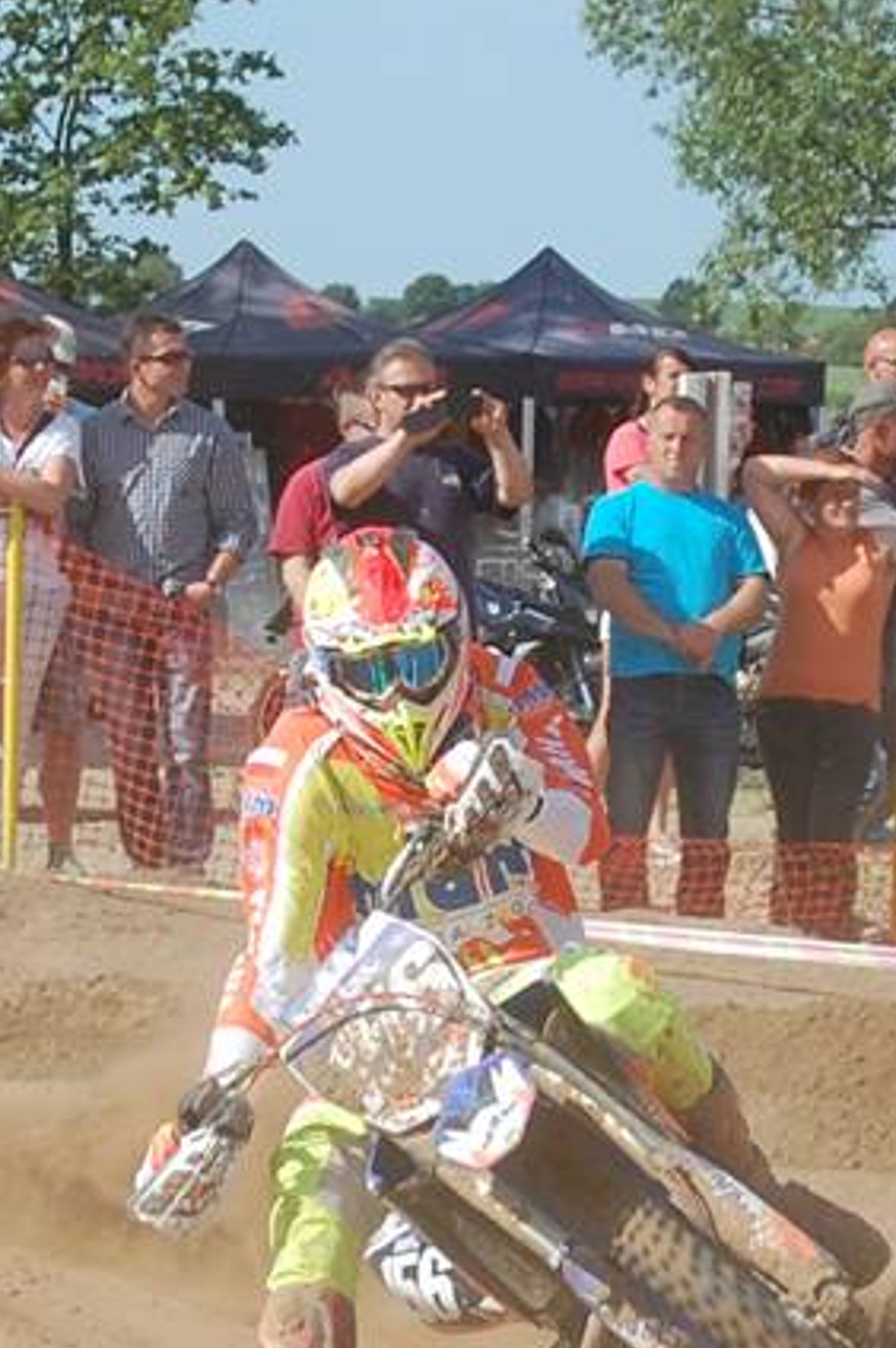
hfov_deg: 11.7
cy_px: 877
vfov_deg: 17.5
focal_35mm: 117
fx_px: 4364
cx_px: 431
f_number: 10
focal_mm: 55
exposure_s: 1/400
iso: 200
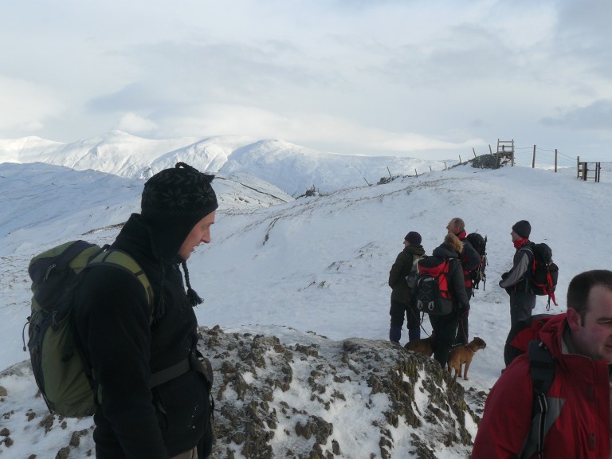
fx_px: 636
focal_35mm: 36
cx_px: 306
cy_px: 230
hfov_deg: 51.4
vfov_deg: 39.7
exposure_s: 1/400
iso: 100
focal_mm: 6
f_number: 5.6
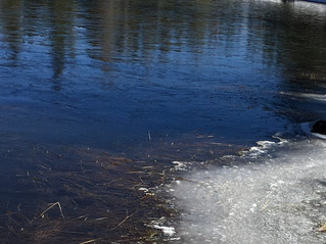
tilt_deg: -15.3
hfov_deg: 19.8
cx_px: 309
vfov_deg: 15.1
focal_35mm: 97
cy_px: 216
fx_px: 913
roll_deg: -6.4
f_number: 2.2
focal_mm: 4.15
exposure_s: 1/2198
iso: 25
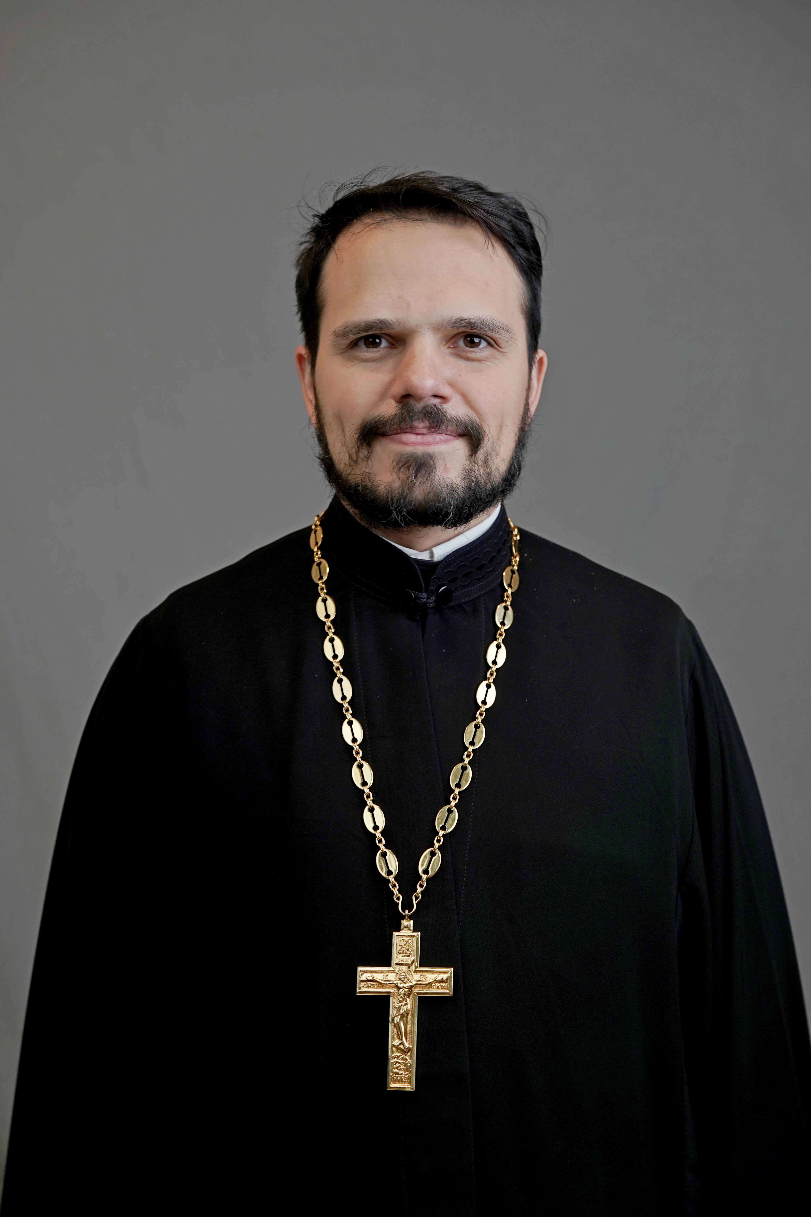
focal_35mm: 85
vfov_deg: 23.9
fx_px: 2872
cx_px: 406
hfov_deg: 16.1
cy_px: 608
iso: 800
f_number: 3.5
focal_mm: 85
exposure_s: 1/100
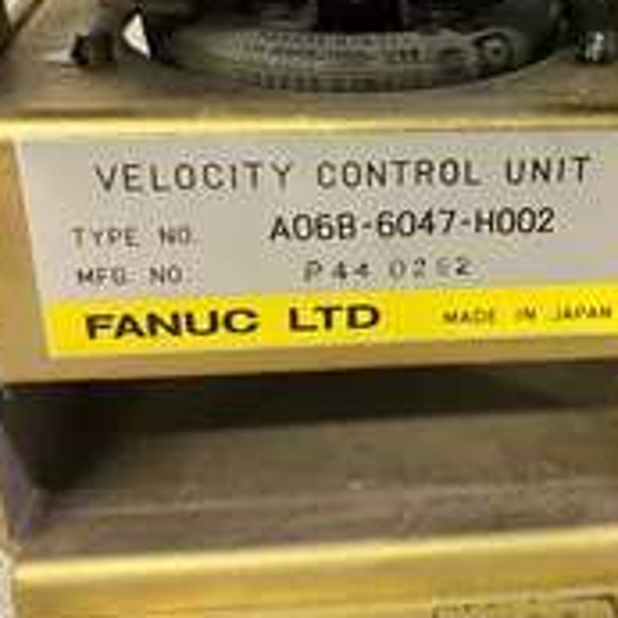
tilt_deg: -25.9
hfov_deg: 31.2
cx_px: 518
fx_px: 1071
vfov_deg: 31.9
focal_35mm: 53
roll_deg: -1.5
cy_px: 196
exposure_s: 1/30
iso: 500
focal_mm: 4.25
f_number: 1.8
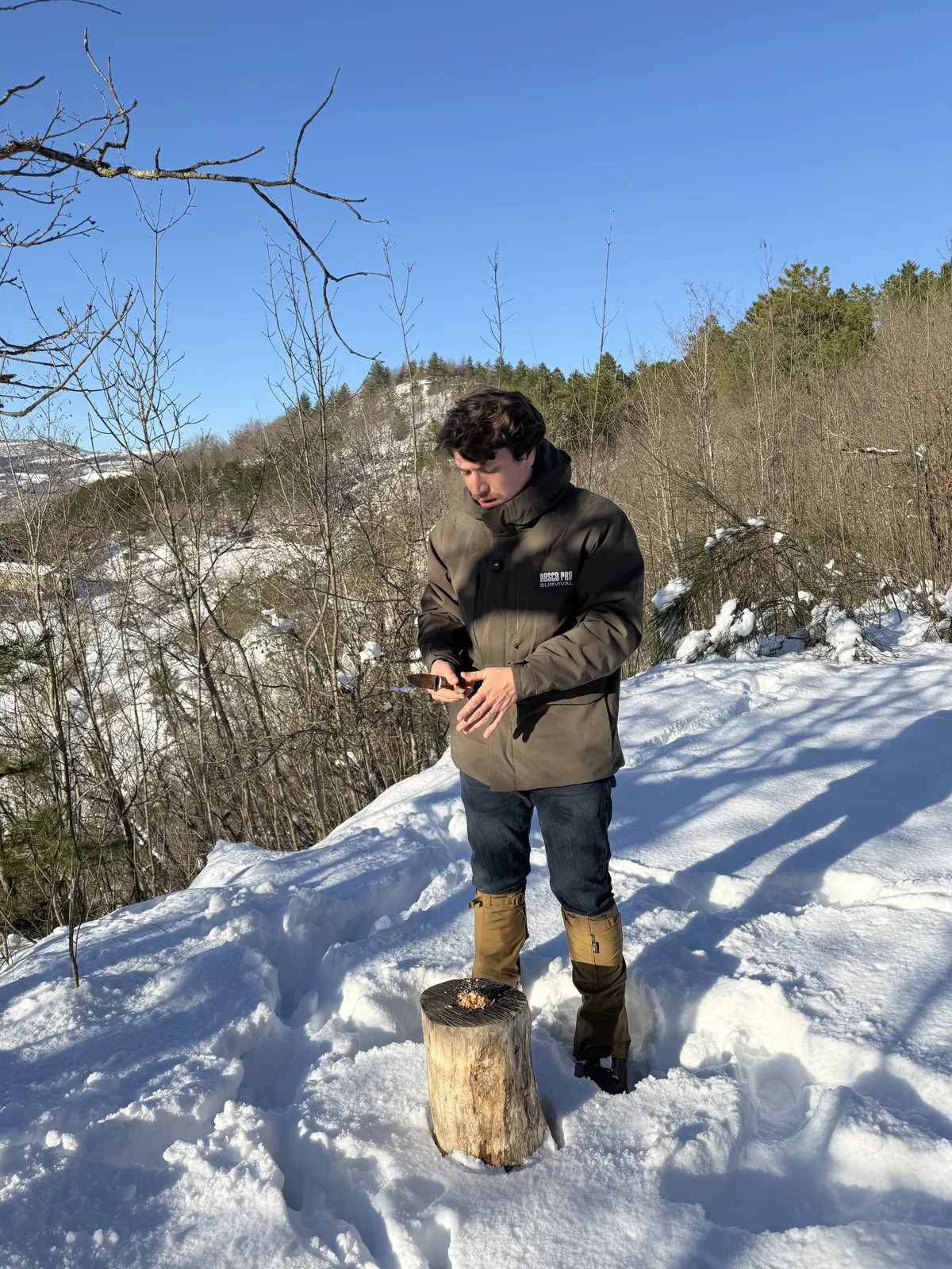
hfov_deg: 56.8
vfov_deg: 71.6
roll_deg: -0.7
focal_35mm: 24
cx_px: 476
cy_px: 634
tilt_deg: -6.8
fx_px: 880
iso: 80
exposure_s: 1/4405
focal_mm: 6.76
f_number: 1.78
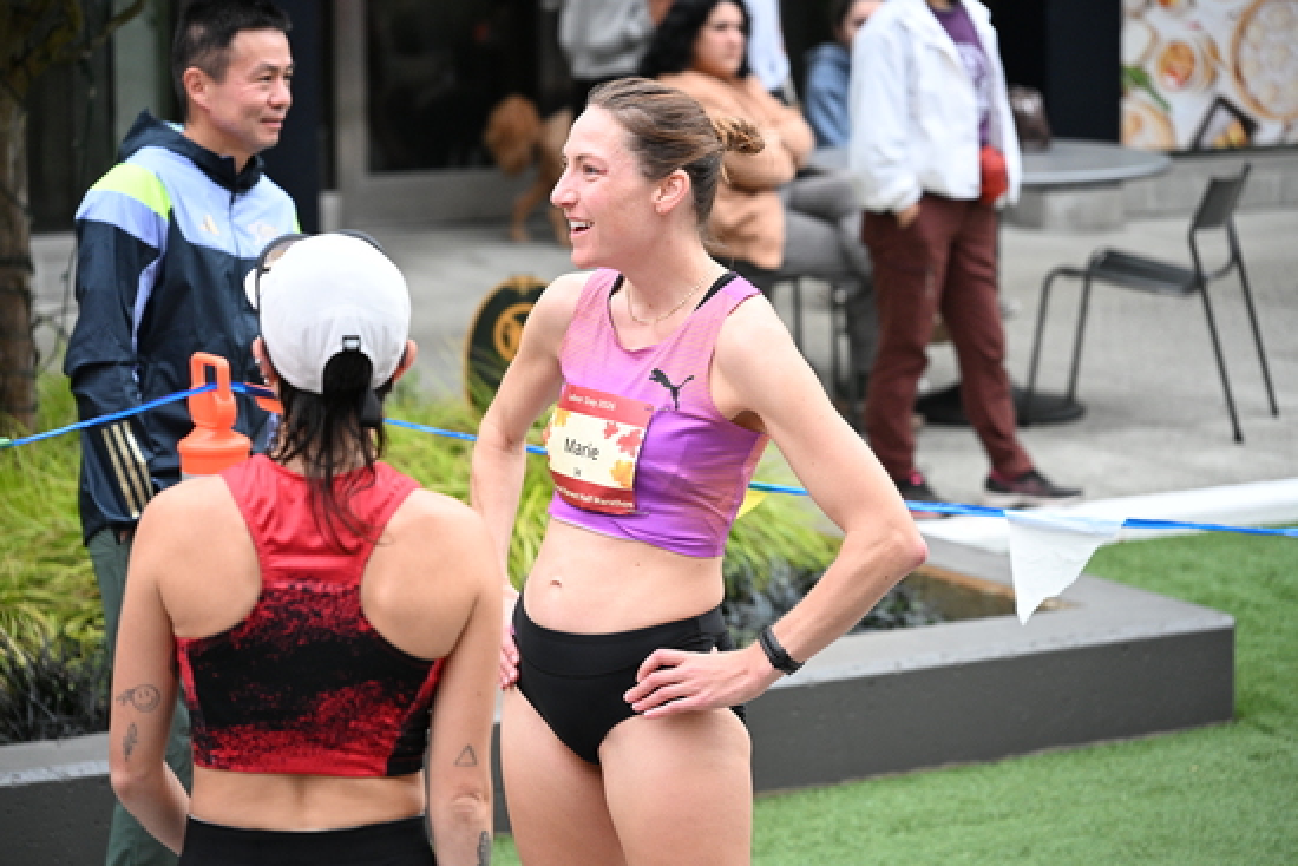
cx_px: 649
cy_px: 433
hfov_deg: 17.1
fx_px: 4328
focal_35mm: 120
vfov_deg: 11.4
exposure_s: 1/500
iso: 2500
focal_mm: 120
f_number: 4
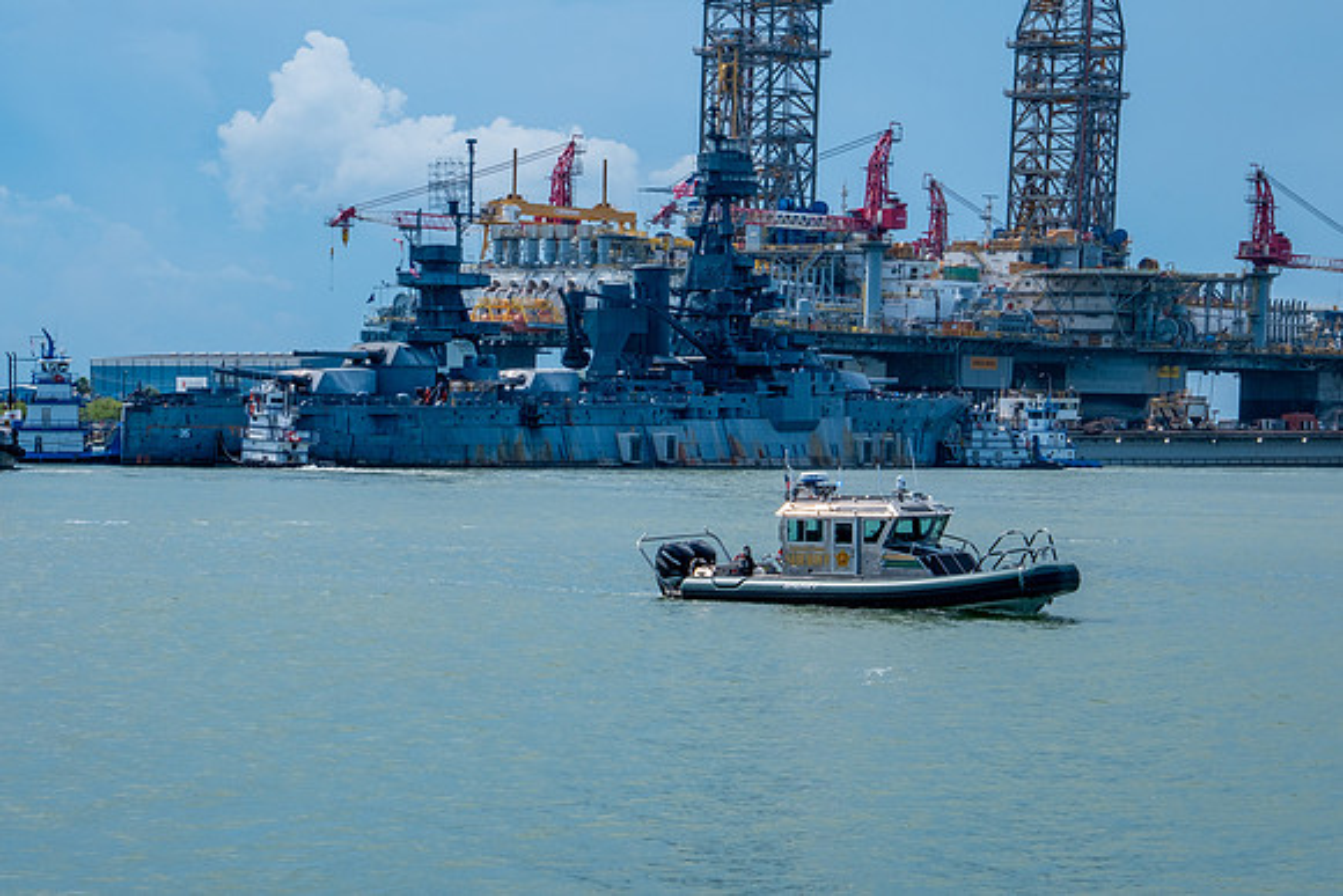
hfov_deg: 19.6
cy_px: 448
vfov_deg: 13.1
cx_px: 672
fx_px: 3893
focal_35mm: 104
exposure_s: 1/280
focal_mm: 65.2
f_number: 11
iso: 160
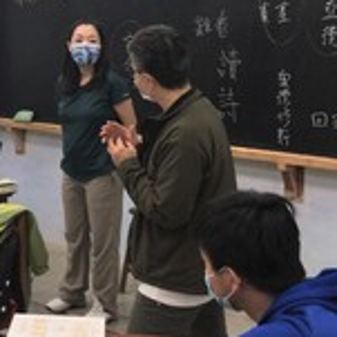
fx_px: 749
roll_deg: -3.5
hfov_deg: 25.0
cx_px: 71
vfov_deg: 25.2
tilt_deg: -1.9
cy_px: 100
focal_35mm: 68
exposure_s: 1/40
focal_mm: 4.15
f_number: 2.2
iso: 32
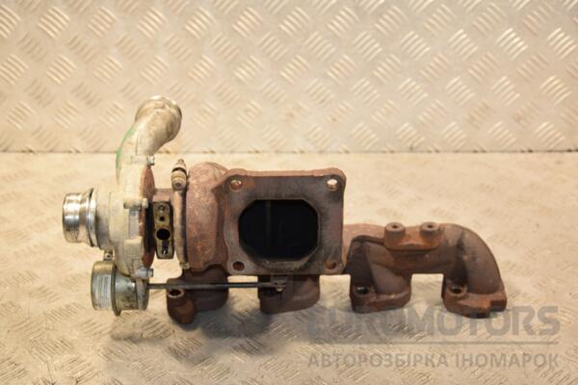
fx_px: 1011
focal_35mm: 63
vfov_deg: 21.6
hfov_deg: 31.9
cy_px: 192
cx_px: 289
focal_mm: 42
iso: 800
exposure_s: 1/200
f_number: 4.8
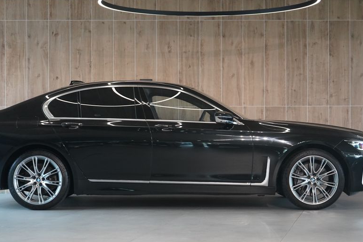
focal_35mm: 80
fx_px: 807
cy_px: 129
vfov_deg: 17.1
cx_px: 165
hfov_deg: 25.4
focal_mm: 60
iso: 3200
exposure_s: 1/160
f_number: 5
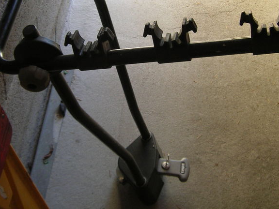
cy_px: 61
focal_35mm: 59
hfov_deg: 32.7
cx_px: 135
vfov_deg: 24.6
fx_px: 476
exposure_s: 1/39
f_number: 2.9
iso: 50
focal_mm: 5.7
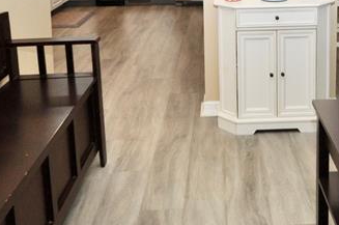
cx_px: 238
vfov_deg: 25.6
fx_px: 442
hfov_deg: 41.2
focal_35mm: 47
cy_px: -45
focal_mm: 10
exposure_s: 1/30
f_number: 7.1
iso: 640
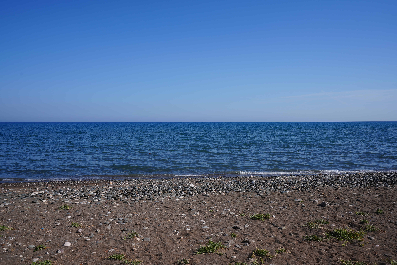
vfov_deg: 46.4
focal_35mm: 28
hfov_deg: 65.5
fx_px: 309
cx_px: 198
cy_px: 132
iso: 100
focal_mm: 28
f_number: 10
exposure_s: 1/250
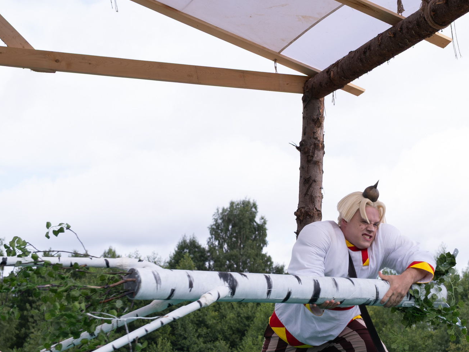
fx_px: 1233
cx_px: 276
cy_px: 233
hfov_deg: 21.5
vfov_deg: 16.2
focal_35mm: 91
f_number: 3.2
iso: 200
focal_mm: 32.1
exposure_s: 1/1600
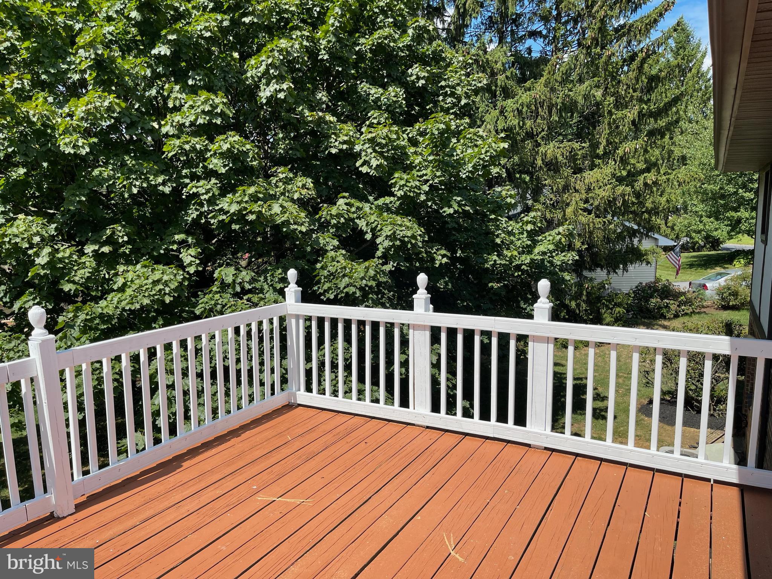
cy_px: 290
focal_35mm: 26
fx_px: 580
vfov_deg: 53.1
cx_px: 386
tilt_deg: -8.7
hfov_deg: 67.3
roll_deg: +0.2
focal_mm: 5.1
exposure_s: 1/2660
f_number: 1.6
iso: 32
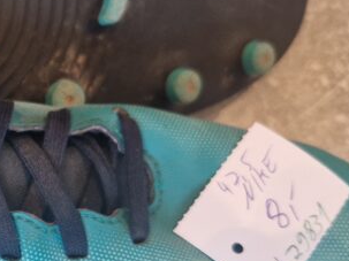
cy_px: 193
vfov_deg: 19.2
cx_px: -99
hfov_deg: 23.0
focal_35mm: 76
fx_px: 766
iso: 50
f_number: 1.8
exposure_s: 1/100
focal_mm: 5.4
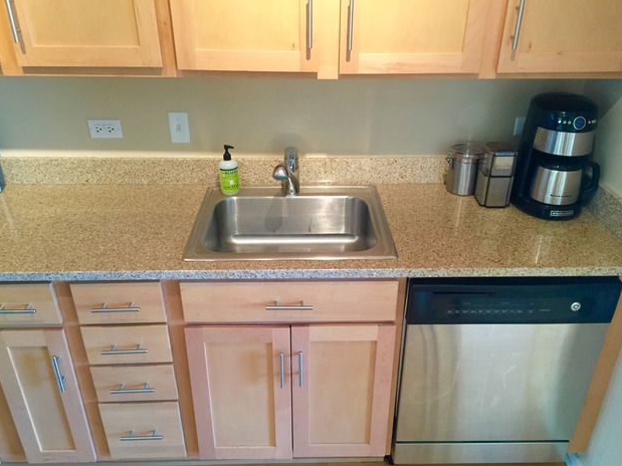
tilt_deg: -30.1
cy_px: 238
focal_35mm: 30
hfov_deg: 60.0
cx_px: 319
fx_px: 539
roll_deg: -0.3
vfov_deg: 46.8
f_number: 2.2
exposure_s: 1/30
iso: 160
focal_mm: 4.15
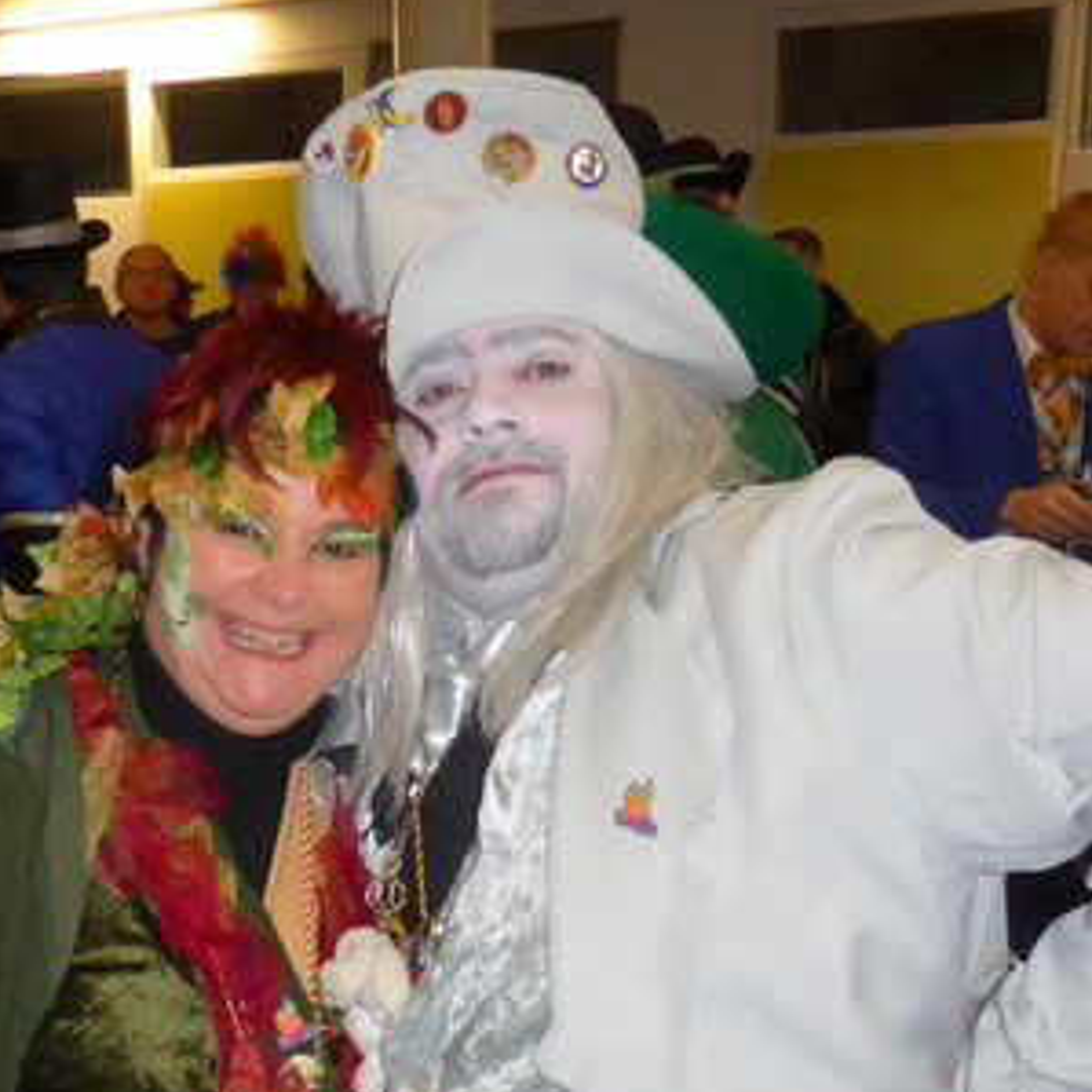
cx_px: 296
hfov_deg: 34.7
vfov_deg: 35.1
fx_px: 1713
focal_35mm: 48
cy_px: 694
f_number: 3.3
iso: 500
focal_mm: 4.3
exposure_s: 1/60
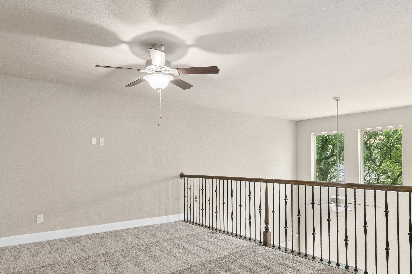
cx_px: 186
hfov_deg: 75.9
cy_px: 165
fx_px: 263
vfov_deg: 54.7
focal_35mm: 23
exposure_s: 1/20
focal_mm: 12
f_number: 8
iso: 320
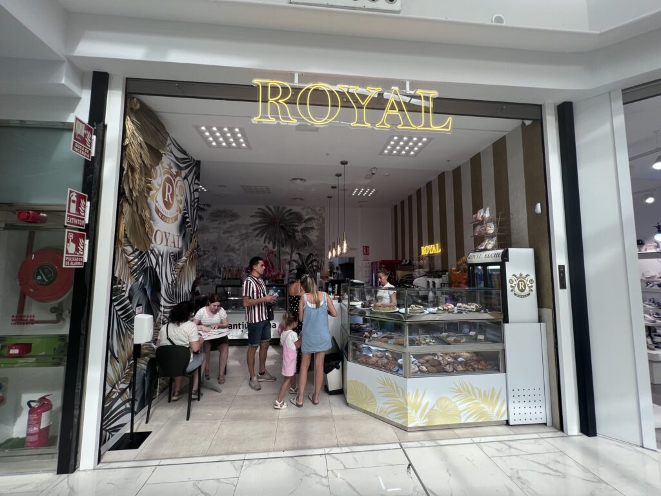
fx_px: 248
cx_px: 330
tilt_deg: +3.7
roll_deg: -0.3
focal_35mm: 13
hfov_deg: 106.2
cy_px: 248
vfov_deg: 89.9
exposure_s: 1/99
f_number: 1.8
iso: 40
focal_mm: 1.57
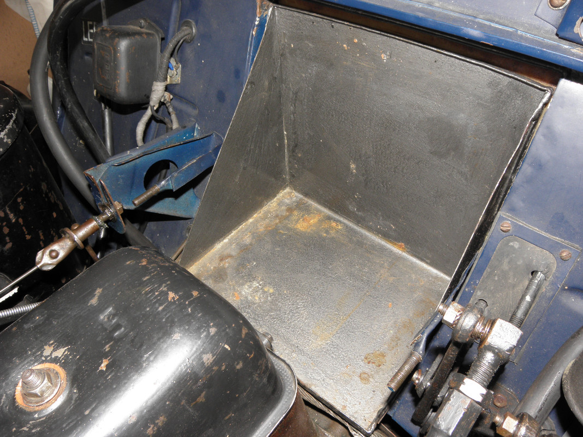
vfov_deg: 53.1
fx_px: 438
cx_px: 292
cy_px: 218
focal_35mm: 26
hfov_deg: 67.3
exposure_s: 1/30
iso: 100
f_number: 5.6
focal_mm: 4.6
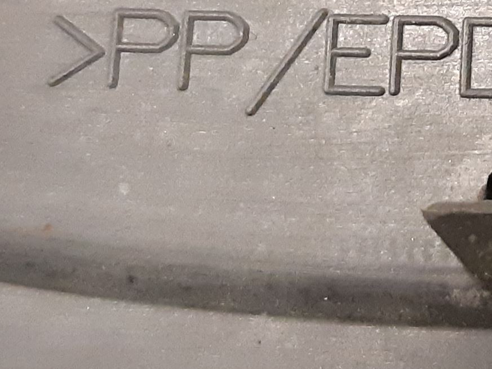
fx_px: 867
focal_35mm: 61
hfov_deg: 28.2
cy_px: 24
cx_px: 568
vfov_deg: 23.3
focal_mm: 3.93
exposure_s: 1/25
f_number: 1.7
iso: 500
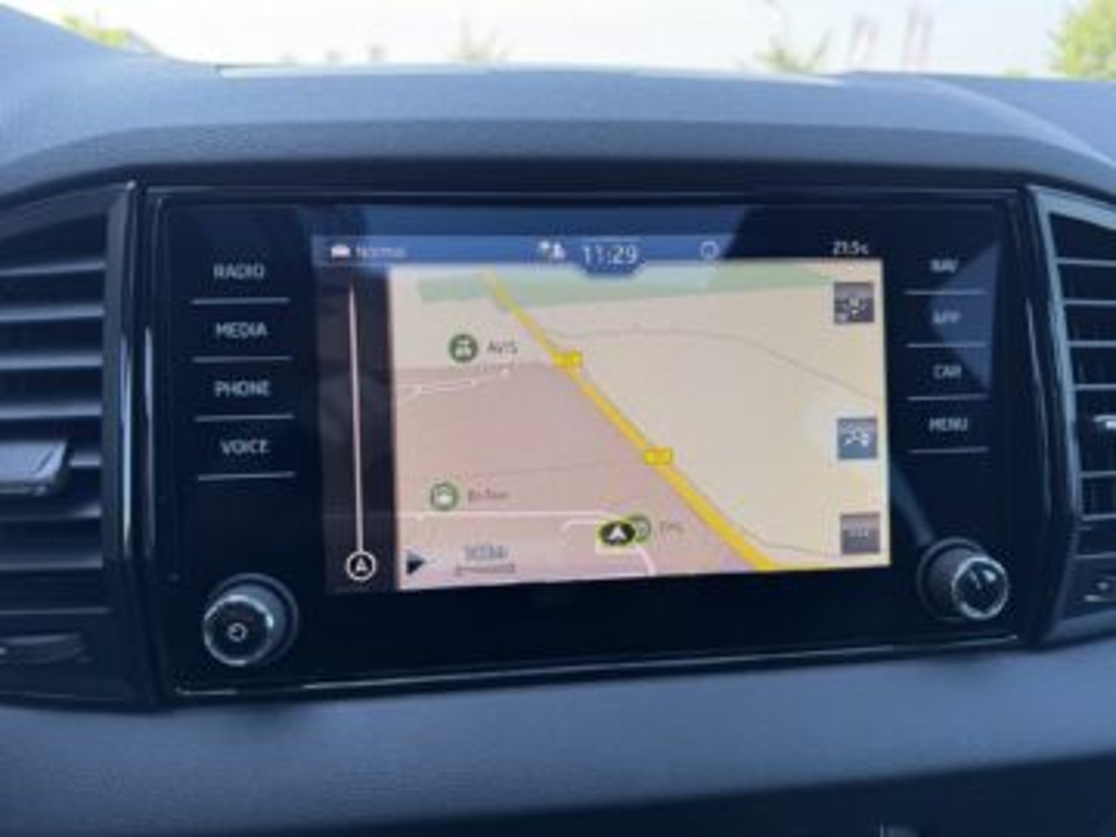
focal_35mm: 24
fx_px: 774
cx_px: 558
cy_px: 418
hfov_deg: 71.6
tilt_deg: -21.6
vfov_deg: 56.8
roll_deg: +0.8
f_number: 1.78
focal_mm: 6.76
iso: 64
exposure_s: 1/159
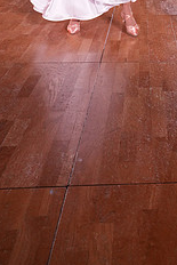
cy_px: -58
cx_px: 205
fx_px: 442
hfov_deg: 21.3
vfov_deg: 28.7
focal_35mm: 60
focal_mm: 24
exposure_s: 1/200
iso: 2000
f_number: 5
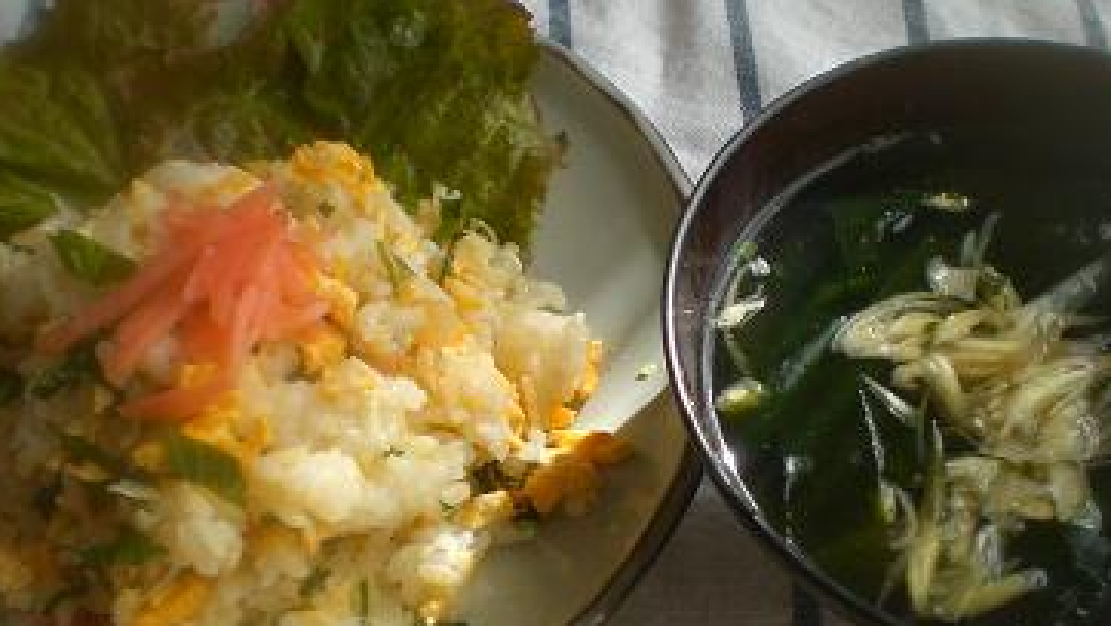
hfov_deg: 39.1
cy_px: 433
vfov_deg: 22.5
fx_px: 1562
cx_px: 586
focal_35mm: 53
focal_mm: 6.3
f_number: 3.1
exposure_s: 1/160
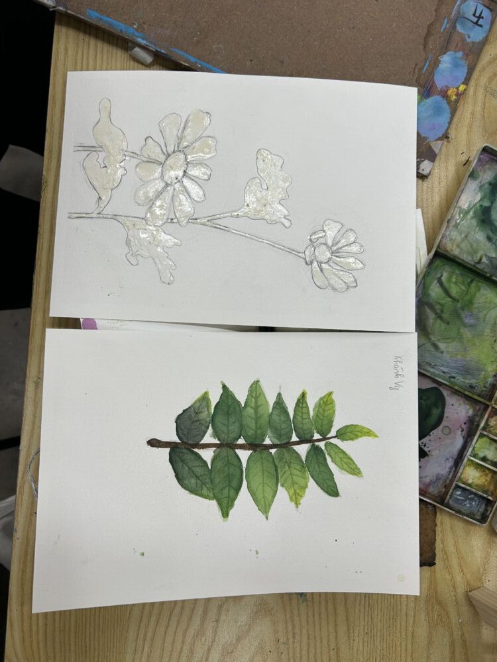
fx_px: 498
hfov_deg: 53.1
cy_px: 331
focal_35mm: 26
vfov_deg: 67.3
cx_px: 248
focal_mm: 5.7
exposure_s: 1/308
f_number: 1.5
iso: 50
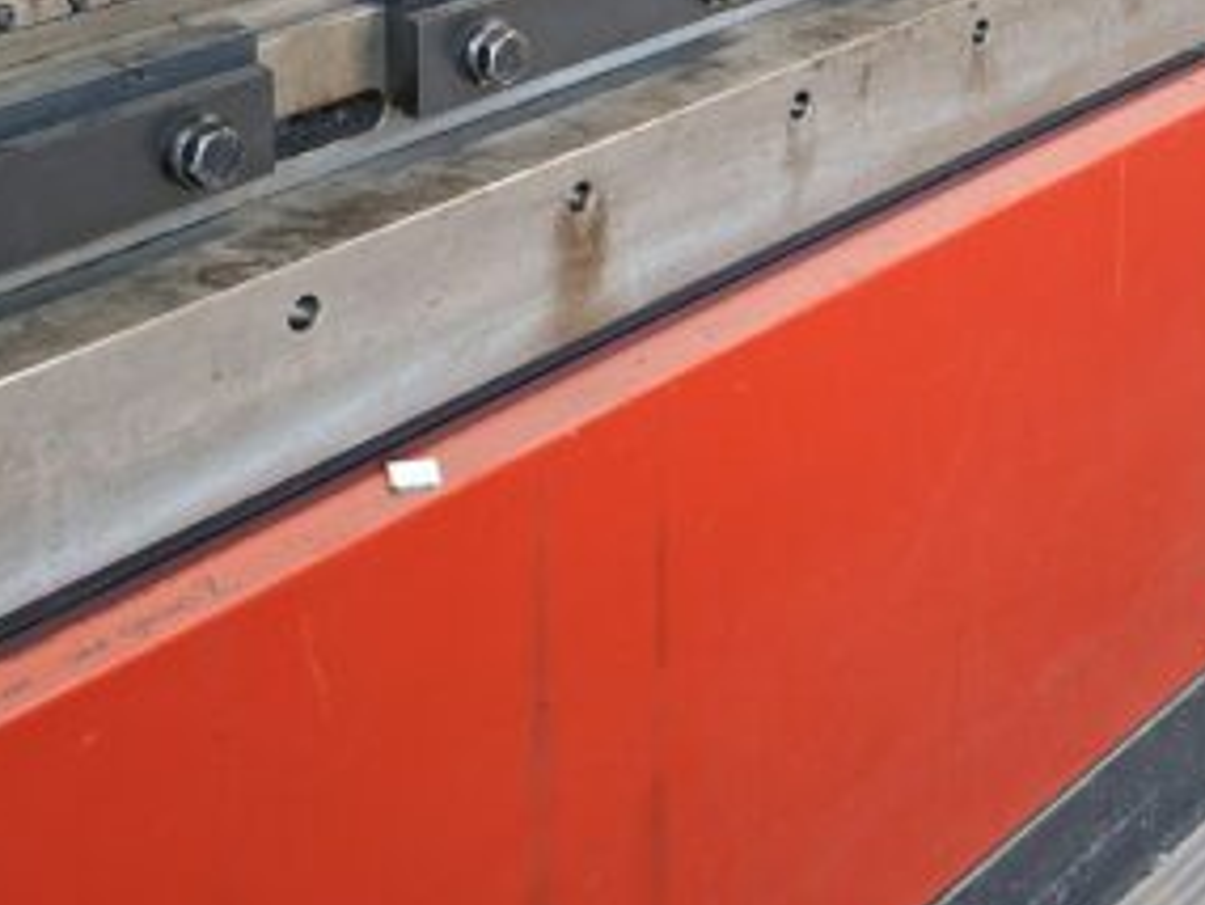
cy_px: -245
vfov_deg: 21.6
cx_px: 719
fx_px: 2159
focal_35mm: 62
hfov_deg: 31.1
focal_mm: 5.54
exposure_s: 1/50
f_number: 1.8
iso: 320
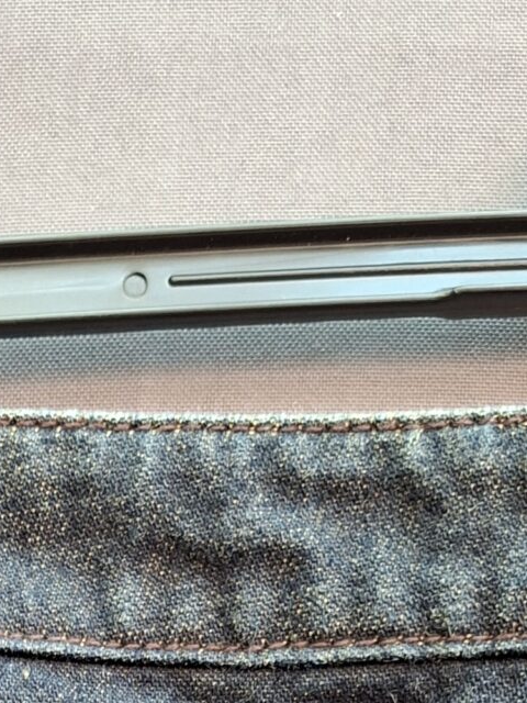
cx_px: -206
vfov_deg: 17.1
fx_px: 1867
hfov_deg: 15.1
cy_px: 1301
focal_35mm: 92
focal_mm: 5.54
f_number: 1.8
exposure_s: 1/50
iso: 320
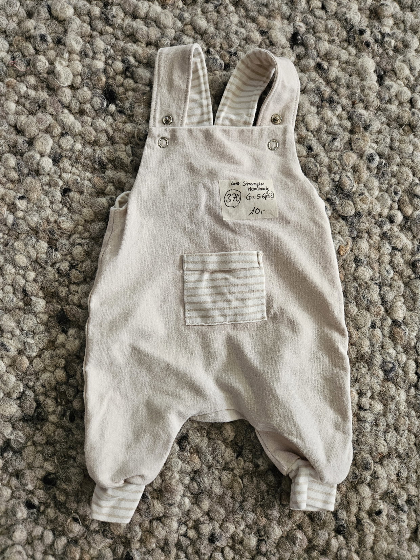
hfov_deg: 58.9
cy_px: 280
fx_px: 372
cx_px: 210
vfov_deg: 73.9
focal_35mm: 23
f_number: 1.8
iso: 250
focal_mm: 5.4
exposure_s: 1/100
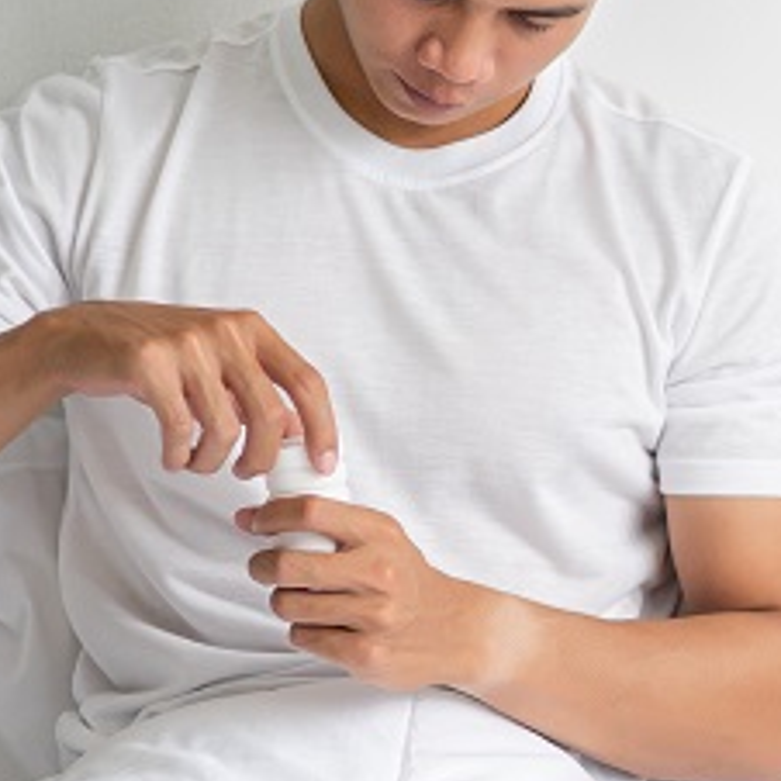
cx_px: 1026
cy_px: 389
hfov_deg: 6.8
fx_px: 6535
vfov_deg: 6.8
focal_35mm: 256
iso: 400
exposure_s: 1/200
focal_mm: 85
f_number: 2
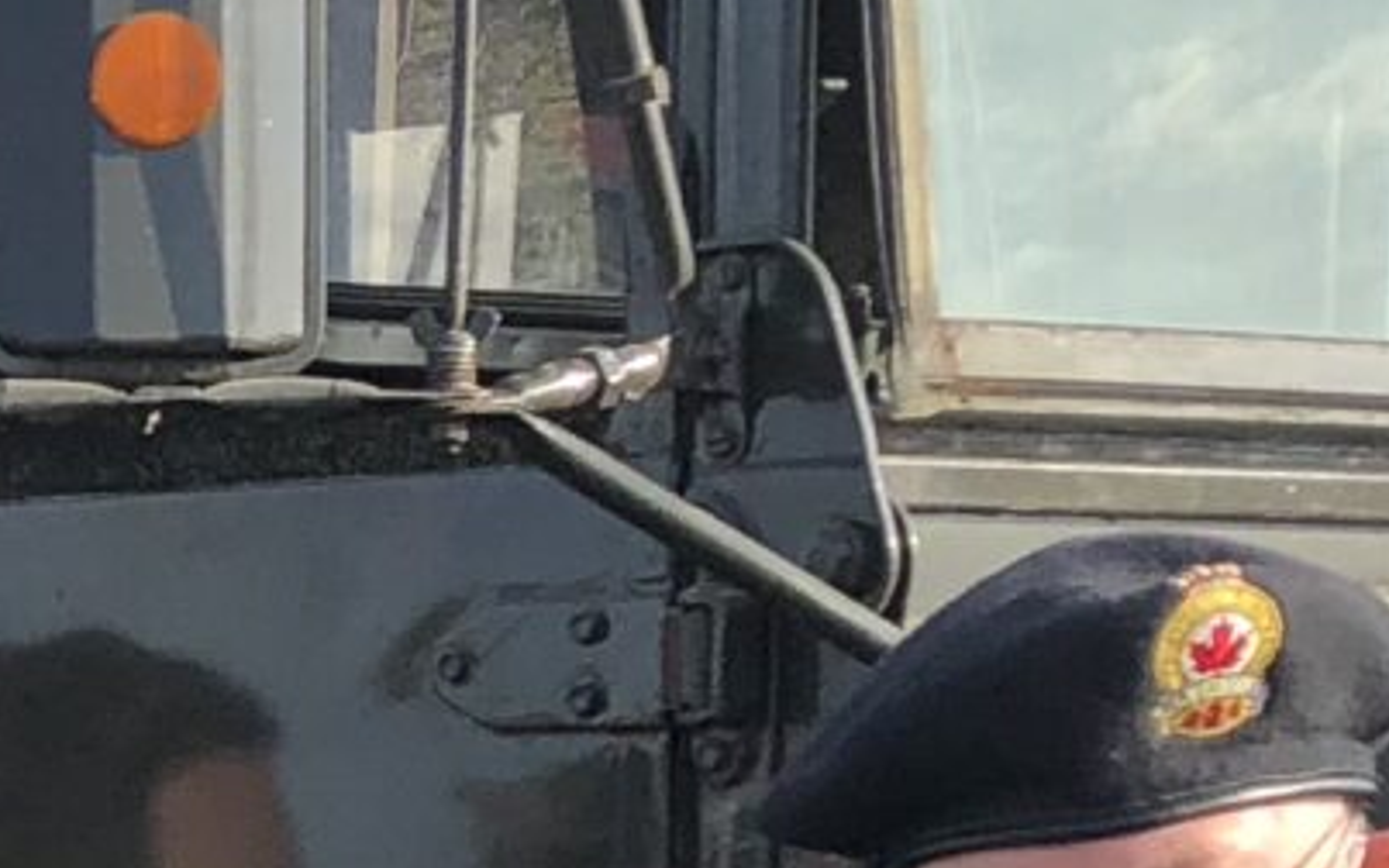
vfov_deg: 6.9
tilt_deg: -9.8
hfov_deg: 10.8
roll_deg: +0.3
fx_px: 6966
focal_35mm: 184
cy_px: 1655
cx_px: -962
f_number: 1.8
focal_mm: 3.99
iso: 20
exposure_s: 1/1185
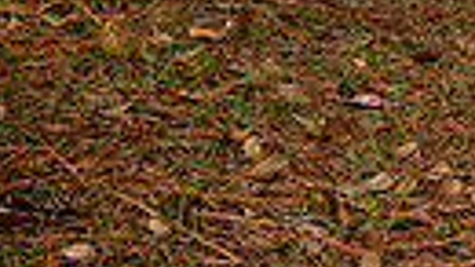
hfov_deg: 23.2
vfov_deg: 11.1
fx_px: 1095
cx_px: 508
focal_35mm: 87
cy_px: -421
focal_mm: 24
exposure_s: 1/250
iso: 160
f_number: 8
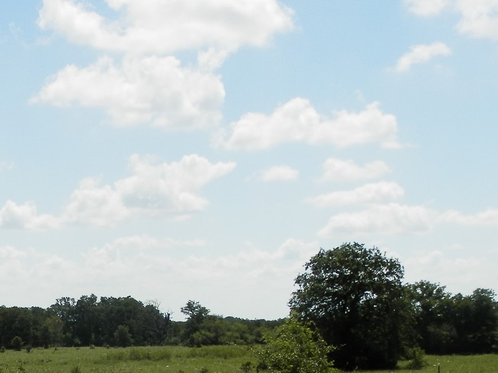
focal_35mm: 84
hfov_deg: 22.6
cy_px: 458
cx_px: 27
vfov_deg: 16.8
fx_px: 1208
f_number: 9.1
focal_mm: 5.5
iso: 80
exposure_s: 1/200
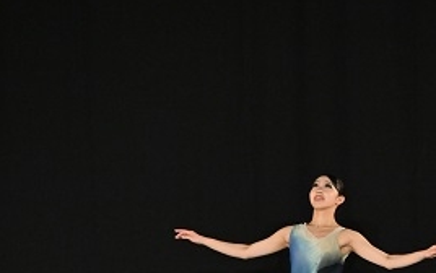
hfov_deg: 4.8
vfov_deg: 3.0
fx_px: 5149
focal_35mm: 433
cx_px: 327
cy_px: 292
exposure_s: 1/400
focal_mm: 190
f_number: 4
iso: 5000
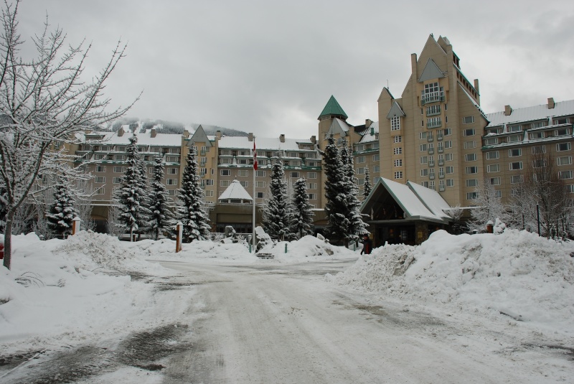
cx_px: 287
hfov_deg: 67.3
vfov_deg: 48.0
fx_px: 431
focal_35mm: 27
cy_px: 192
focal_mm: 18
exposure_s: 1/60
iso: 200
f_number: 8
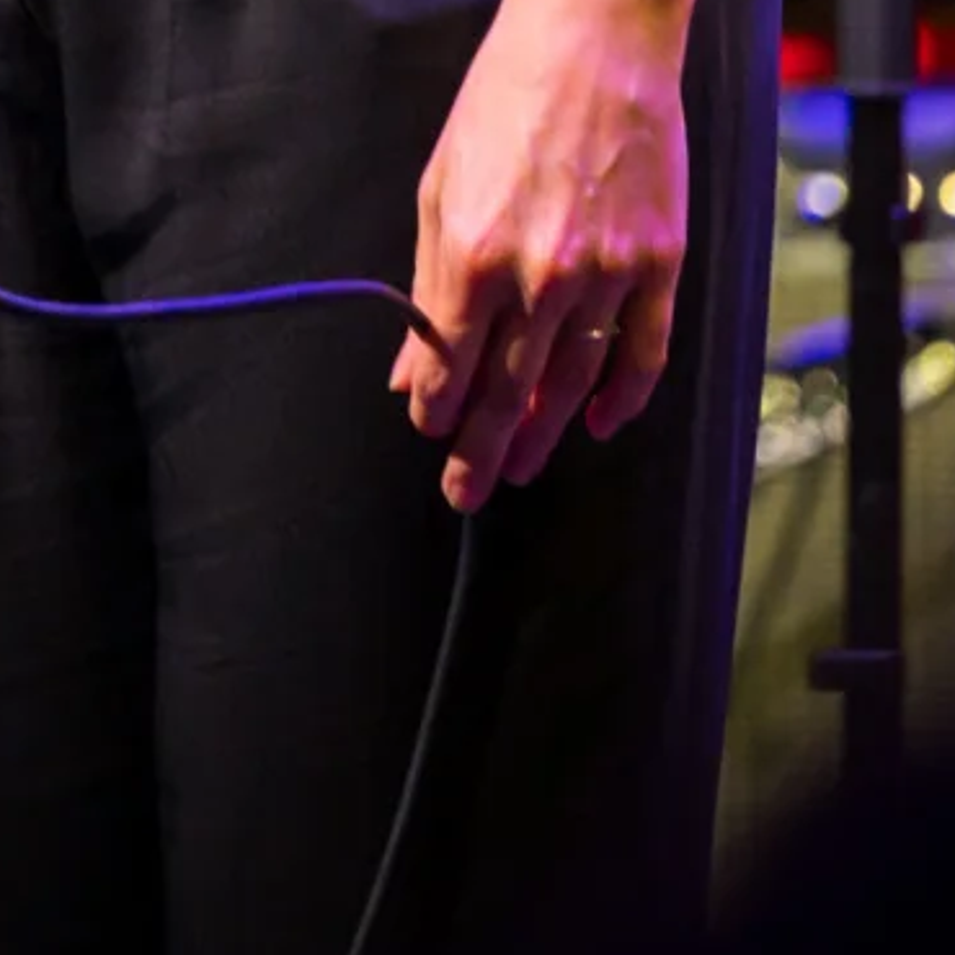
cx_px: -1056
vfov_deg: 2.0
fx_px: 27530
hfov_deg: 2.0
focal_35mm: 882
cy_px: -1114
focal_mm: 150
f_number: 2.8
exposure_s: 1/160
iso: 5000
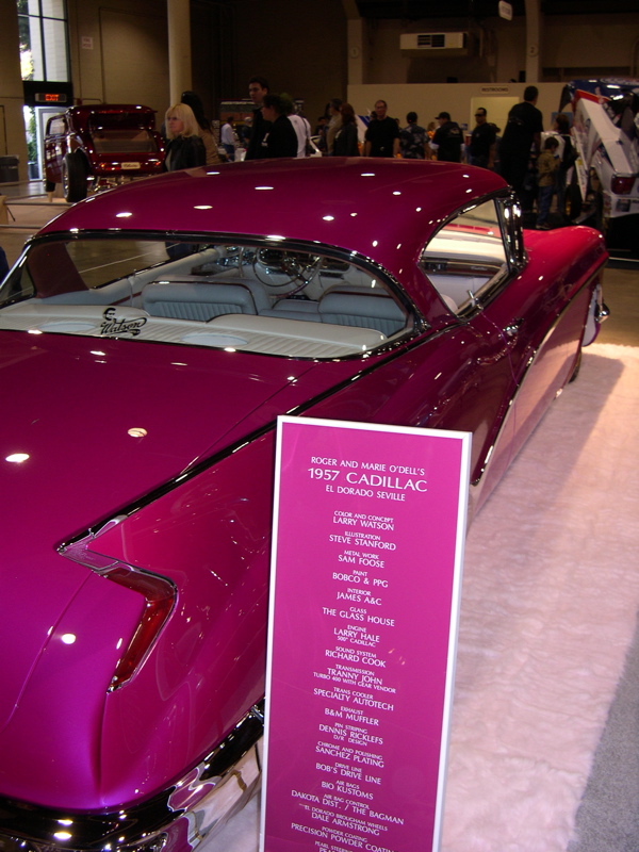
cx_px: 320
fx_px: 935
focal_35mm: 38
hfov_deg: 37.7
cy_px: 426
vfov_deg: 49.0
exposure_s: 1/60
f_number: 2.8
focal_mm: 8
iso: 100
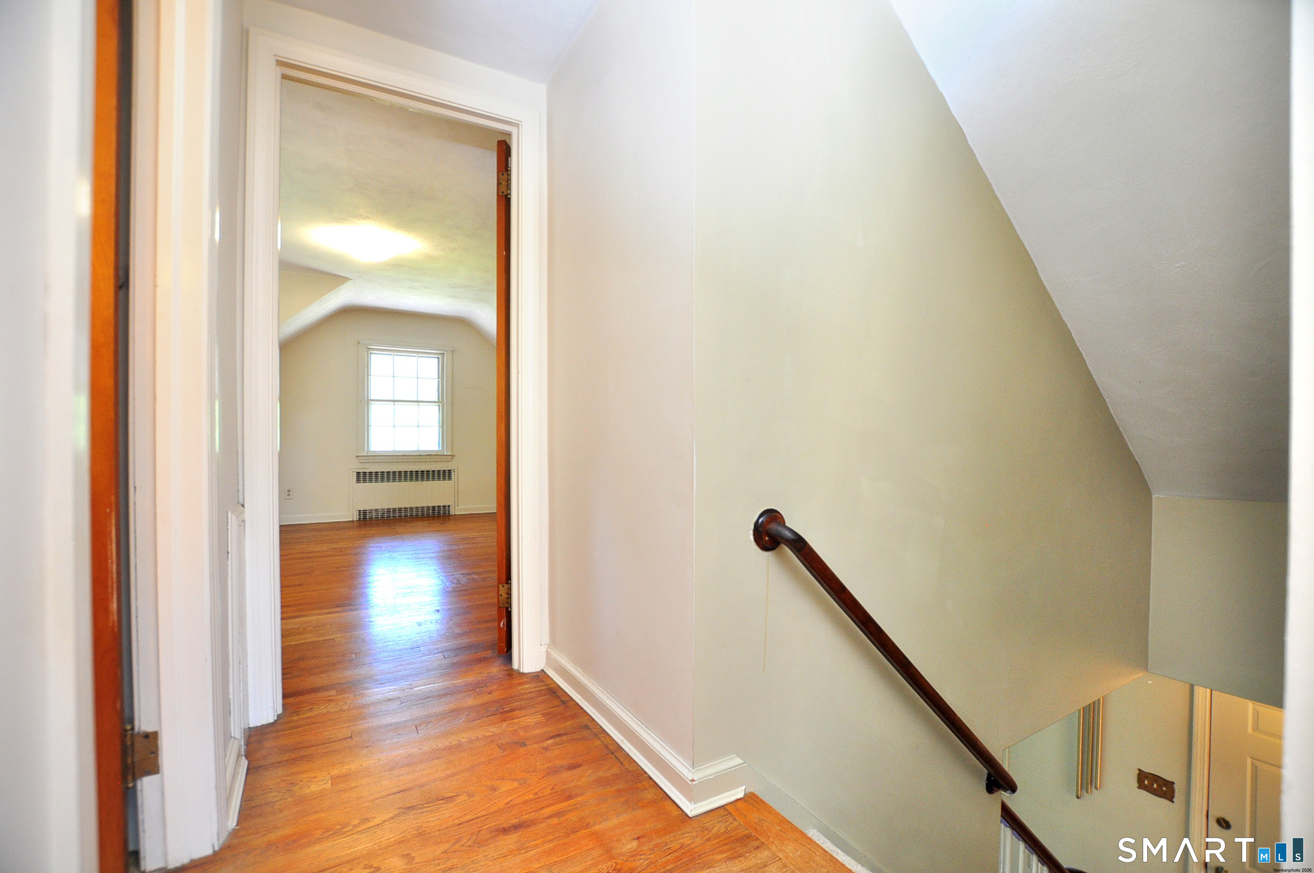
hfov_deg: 100.5
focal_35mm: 15
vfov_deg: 77.2
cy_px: 436
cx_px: 657
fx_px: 547
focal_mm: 10
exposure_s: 1/60
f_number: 3.5
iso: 500
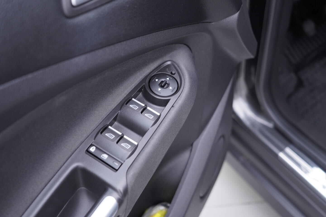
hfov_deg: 53.1
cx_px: 163
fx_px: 326
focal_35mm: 36
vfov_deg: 36.9
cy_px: 108
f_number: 2.8
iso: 250
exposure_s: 1/40
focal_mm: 24
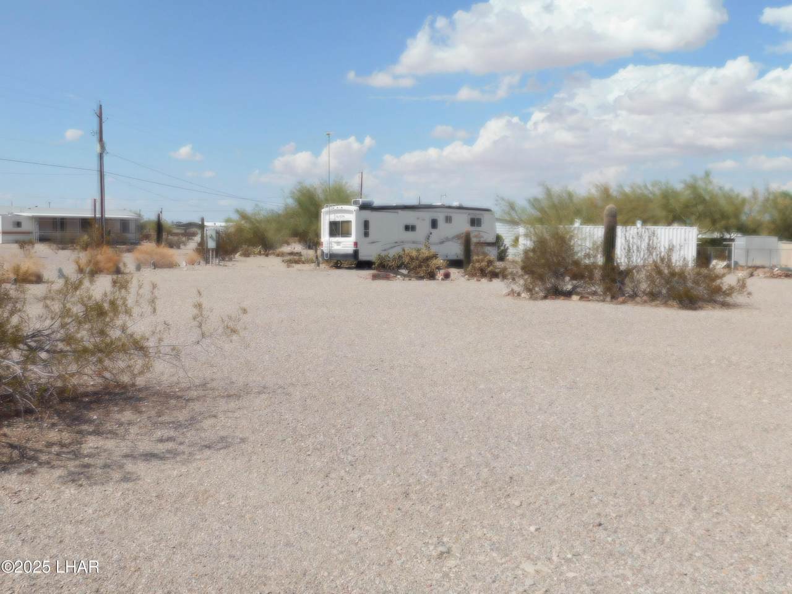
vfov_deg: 39.7
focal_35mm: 36
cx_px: 396
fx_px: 824
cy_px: 297
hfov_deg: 51.4
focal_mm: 6.3
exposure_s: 1/800
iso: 125
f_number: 7
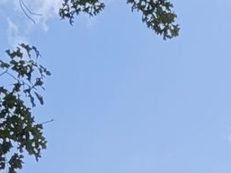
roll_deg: -2.3
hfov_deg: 6.9
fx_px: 1869
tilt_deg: +10.2
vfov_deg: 4.9
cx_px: 380
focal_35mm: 280
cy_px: 629
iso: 80
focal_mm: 6.76
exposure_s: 1/1100
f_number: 1.78
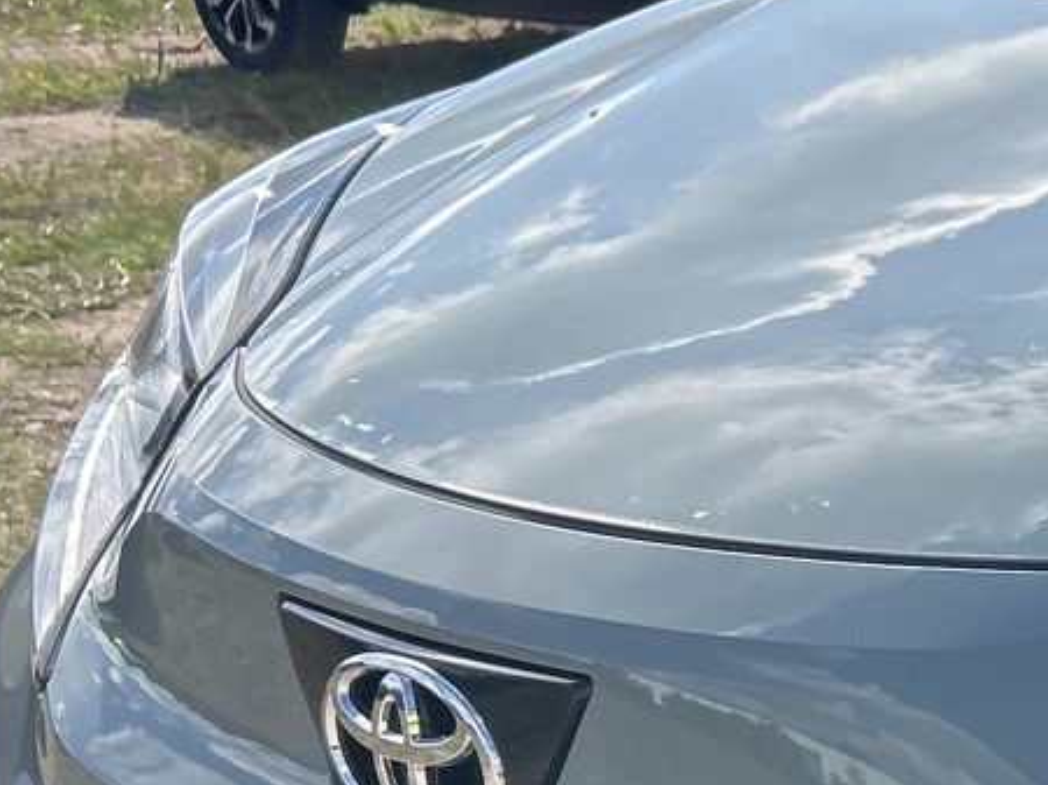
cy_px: 683
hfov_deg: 15.3
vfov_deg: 13.2
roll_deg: +0.8
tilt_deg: -21.1
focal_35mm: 111
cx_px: 1872
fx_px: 3359
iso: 50
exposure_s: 1/2841
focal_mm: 5.7
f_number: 1.5
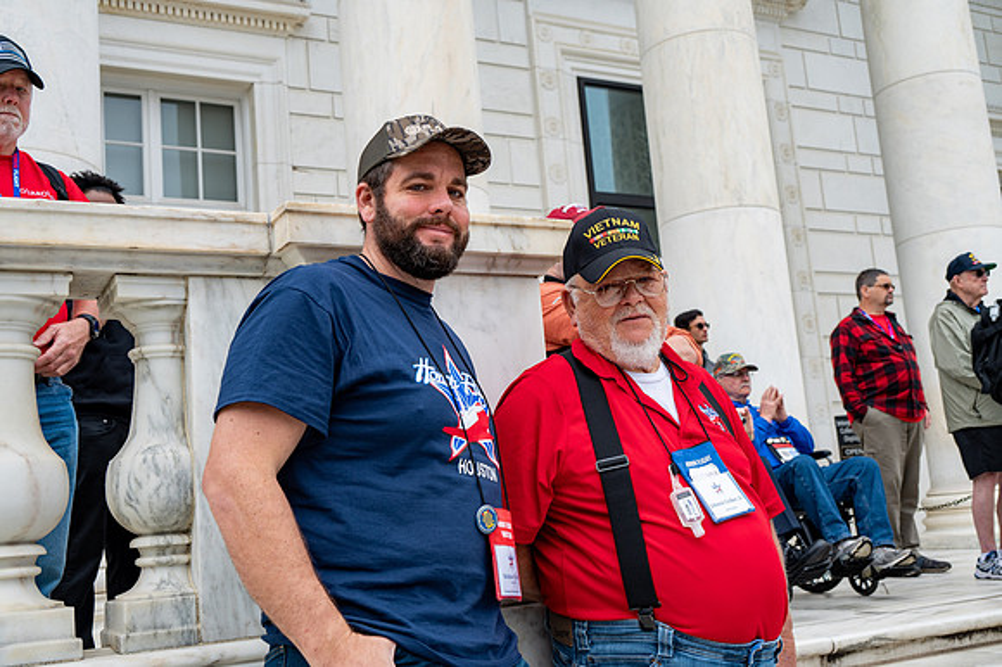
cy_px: 334
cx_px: 501
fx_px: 1113
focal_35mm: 40
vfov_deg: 33.4
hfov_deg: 48.5
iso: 100
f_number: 6.3
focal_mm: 40
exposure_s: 1/100
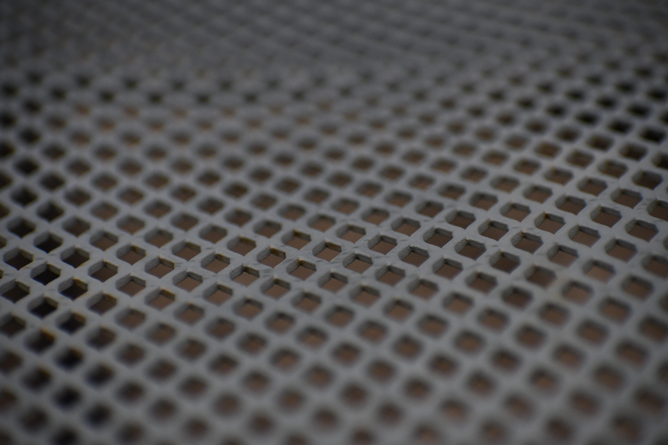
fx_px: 5139
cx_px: 334
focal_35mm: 277
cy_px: 222
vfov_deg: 5.0
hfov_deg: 7.4
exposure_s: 1/2000
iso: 1250
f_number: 5.6
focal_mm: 185
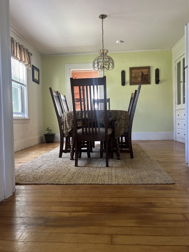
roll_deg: +2.2
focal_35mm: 26
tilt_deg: -2.0
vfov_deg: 67.3
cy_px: 126
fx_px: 189
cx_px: 94
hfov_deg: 53.1
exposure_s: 1/60
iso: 160
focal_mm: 5.7
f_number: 1.5
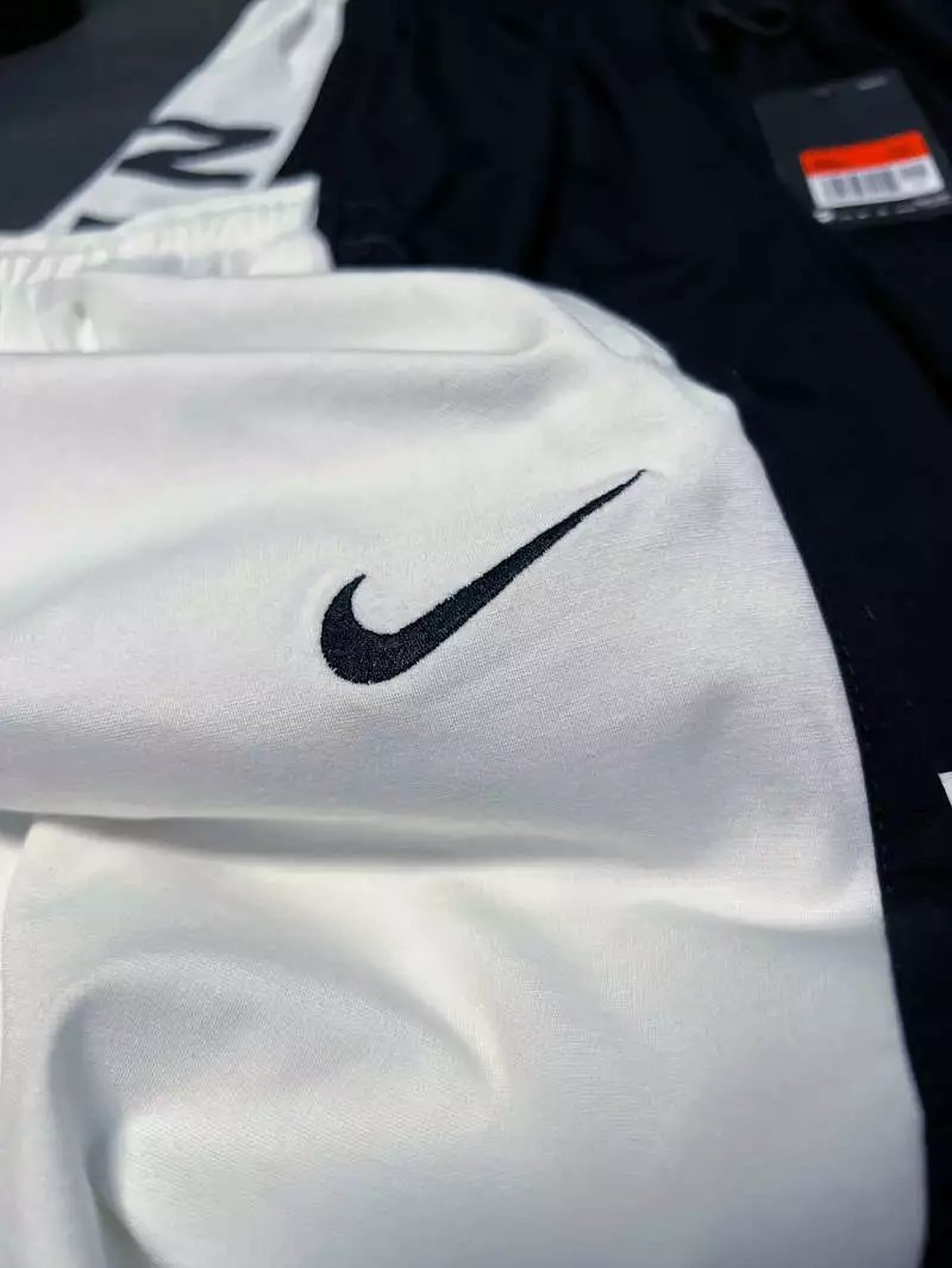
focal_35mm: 26
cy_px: 634
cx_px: 476
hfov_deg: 53.1
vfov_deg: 67.3
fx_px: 953
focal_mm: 5.7
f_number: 1.5
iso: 125
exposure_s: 1/100
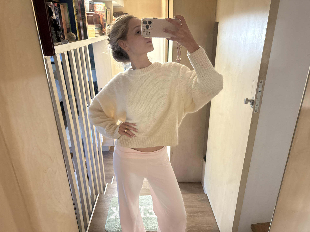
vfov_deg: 56.8
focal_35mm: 24
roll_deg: +1.6
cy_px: 116
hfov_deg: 71.6
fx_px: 215
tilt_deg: -21.2
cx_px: 155
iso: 500
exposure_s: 1/60
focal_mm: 6.76
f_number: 1.78
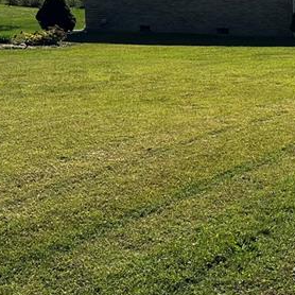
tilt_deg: -5.8
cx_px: 463
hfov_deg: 19.0
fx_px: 752
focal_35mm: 78
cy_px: 64
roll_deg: -0.1
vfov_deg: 21.9
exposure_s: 1/5525
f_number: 1.78
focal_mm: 6.86
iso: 80
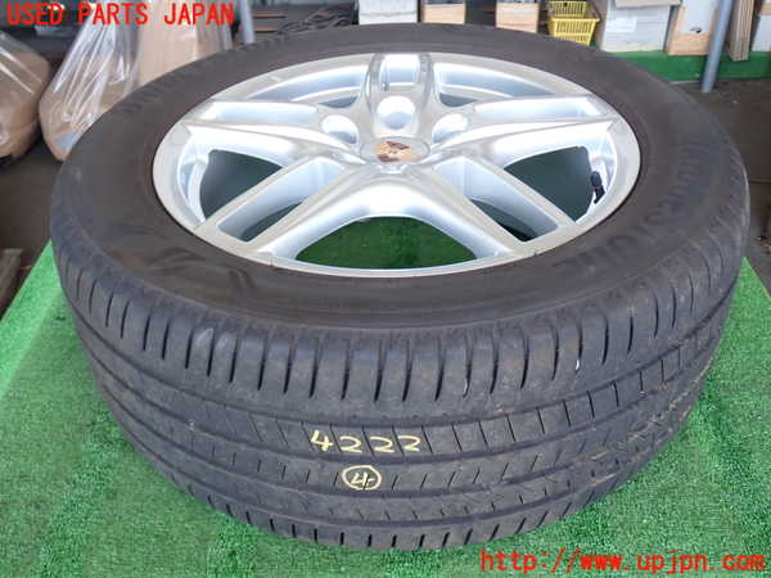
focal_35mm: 36
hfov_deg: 51.4
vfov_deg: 39.7
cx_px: 386
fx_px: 802
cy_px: 289
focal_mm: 6.37
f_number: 2.5
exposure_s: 1/80
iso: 160
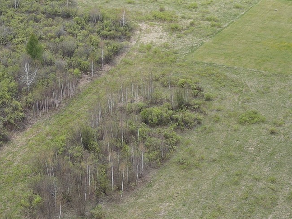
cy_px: 137
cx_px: 114
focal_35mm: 76
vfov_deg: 19.3
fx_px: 641
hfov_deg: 25.6
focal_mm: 4.5
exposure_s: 1/200
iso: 100
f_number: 2.8
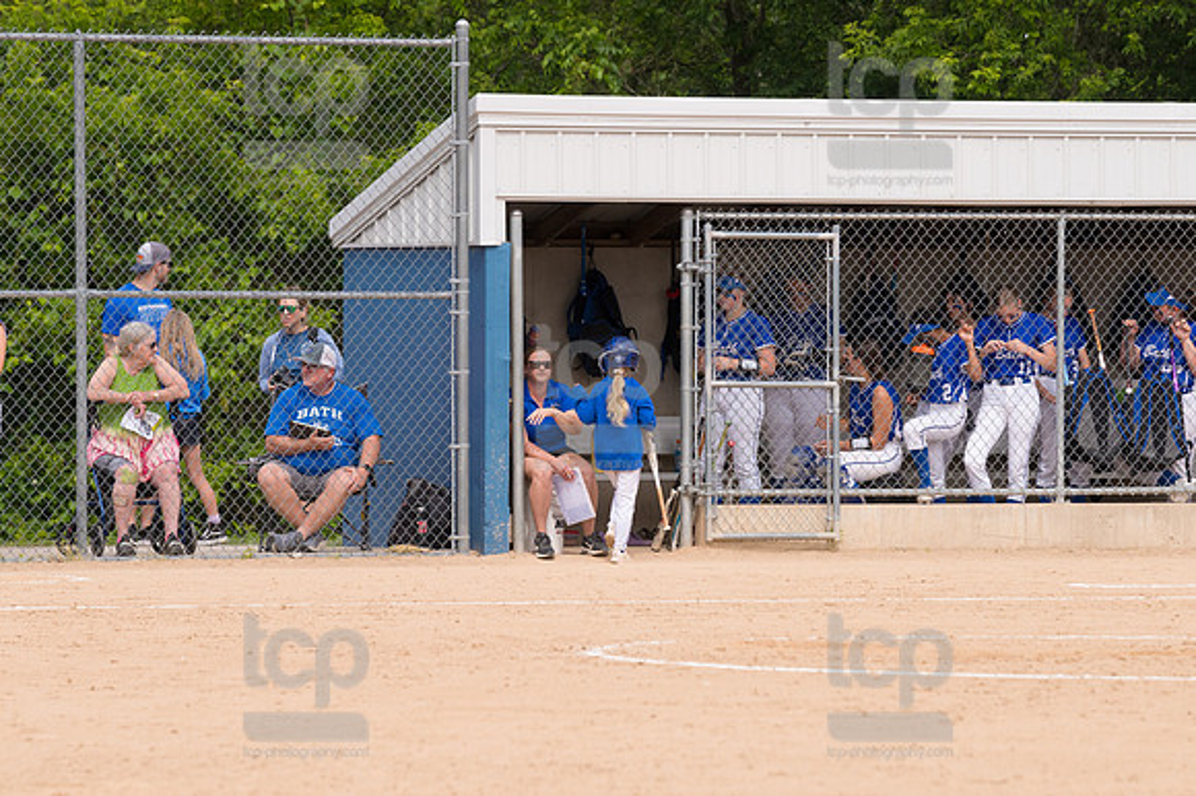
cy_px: 398
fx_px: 9961
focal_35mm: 300
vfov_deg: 4.6
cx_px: 598
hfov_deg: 6.9
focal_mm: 200
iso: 320
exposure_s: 1/1600
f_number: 5.6
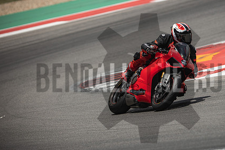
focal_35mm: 412
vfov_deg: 3.3
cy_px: 78
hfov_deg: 5.0
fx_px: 2577
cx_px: 149
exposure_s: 1/2000
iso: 125
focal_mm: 200
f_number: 2.8
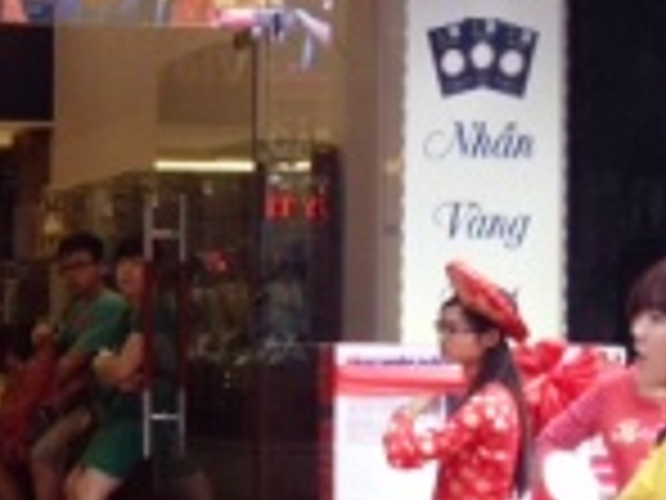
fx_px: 2039
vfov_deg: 13.9
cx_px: -216
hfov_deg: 17.3
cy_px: 333
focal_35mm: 106
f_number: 2.4
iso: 80
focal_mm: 4.28
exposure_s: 1/120
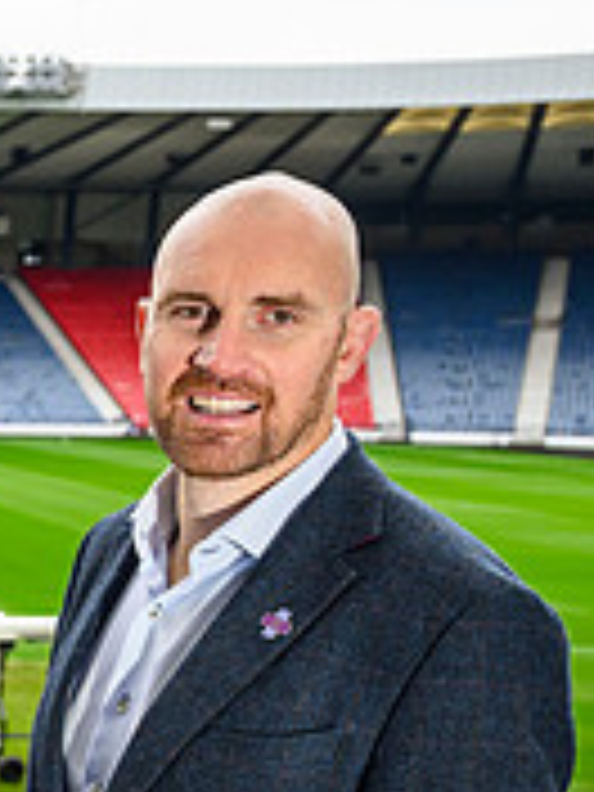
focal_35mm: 76
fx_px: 1739
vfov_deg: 24.6
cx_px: -526
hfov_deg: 16.0
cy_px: 772
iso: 500
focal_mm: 24
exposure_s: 1/160
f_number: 3.5
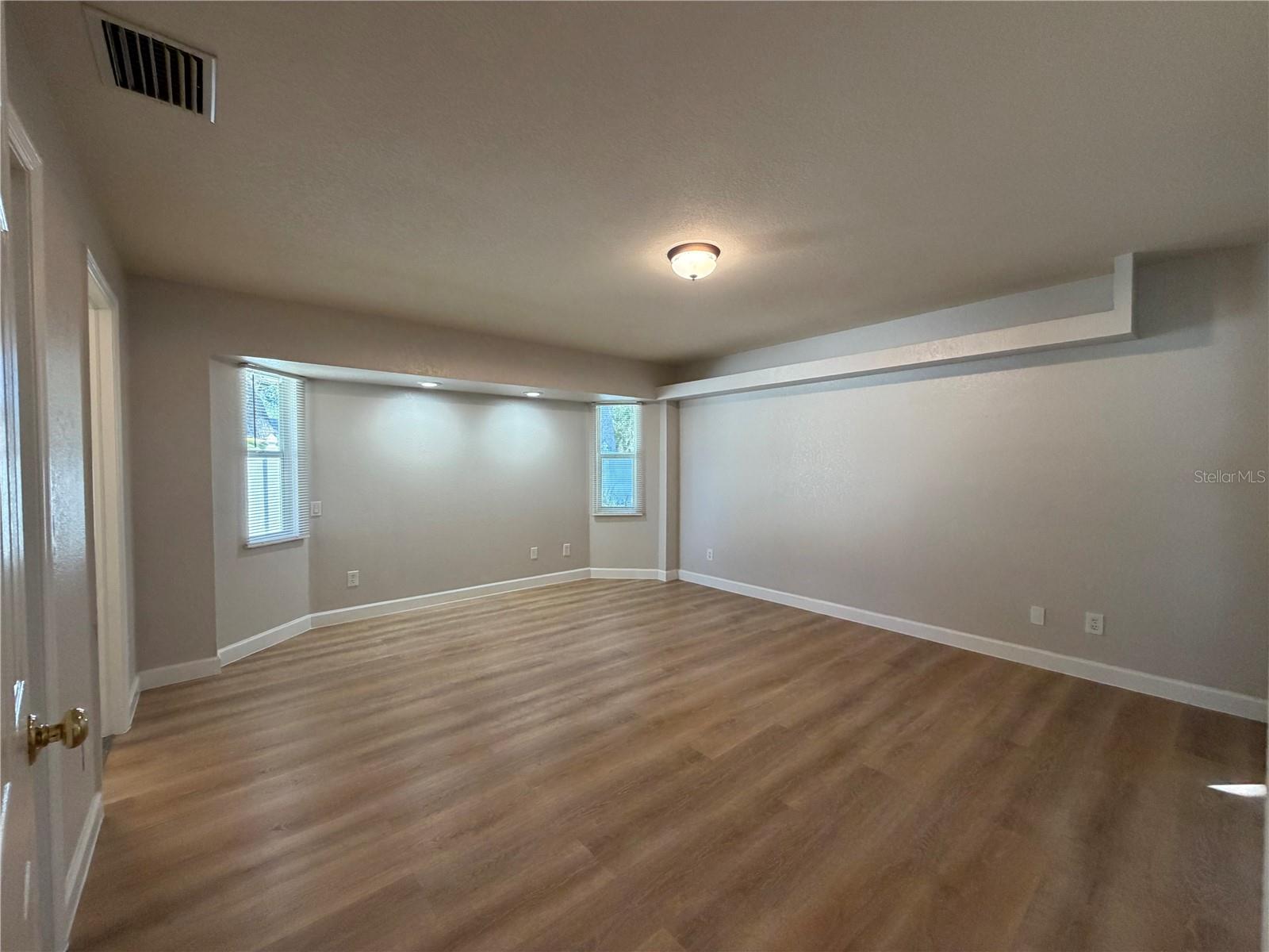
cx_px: 634
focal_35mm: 14
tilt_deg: -1.9
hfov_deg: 102.1
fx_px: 513
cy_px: 476
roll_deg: +0.9
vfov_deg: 85.7
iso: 320
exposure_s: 1/120
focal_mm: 2.22
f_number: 2.2
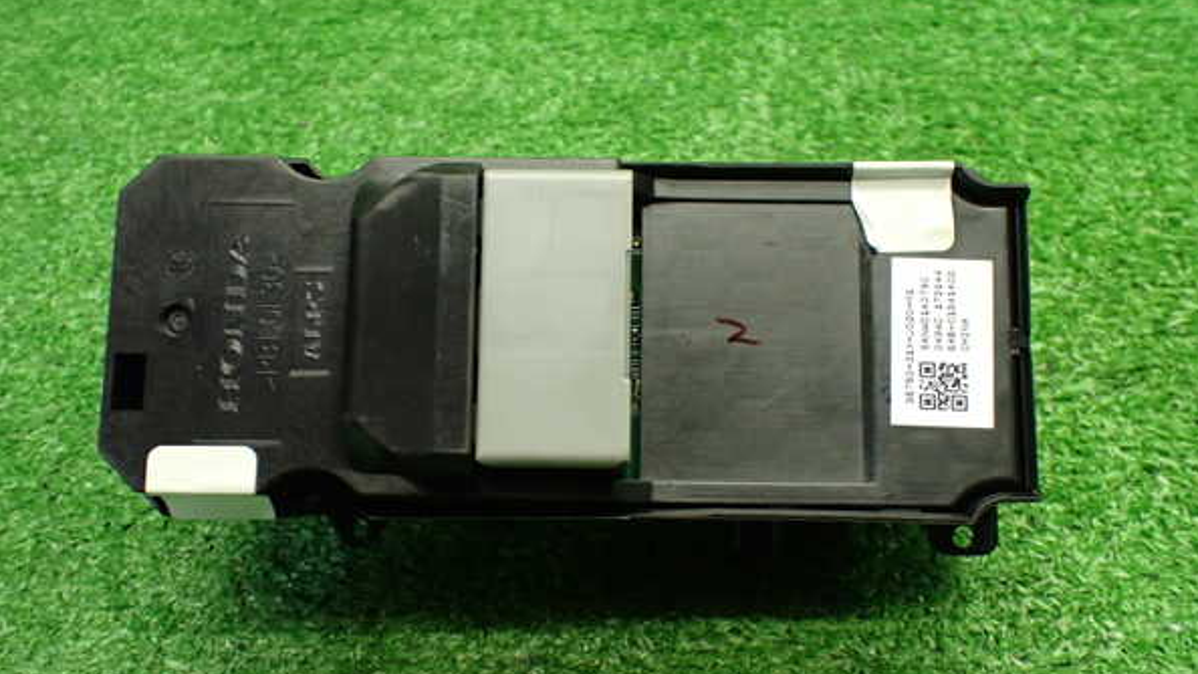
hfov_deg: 59.5
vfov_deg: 35.6
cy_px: 349
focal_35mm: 33
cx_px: 603
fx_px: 1048
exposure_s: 1/125
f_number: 2.3
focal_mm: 5.4
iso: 800
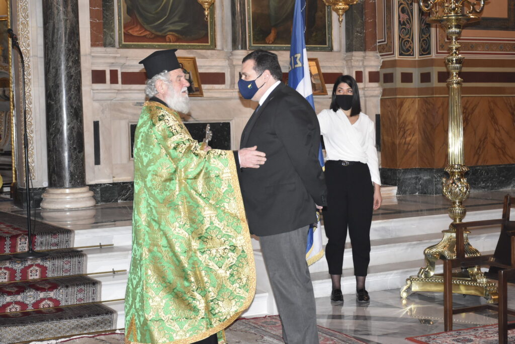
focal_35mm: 63
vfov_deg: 21.6
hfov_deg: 31.9
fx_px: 902
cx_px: 258
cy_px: 172
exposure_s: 1/60
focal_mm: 42
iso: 1600
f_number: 5.6
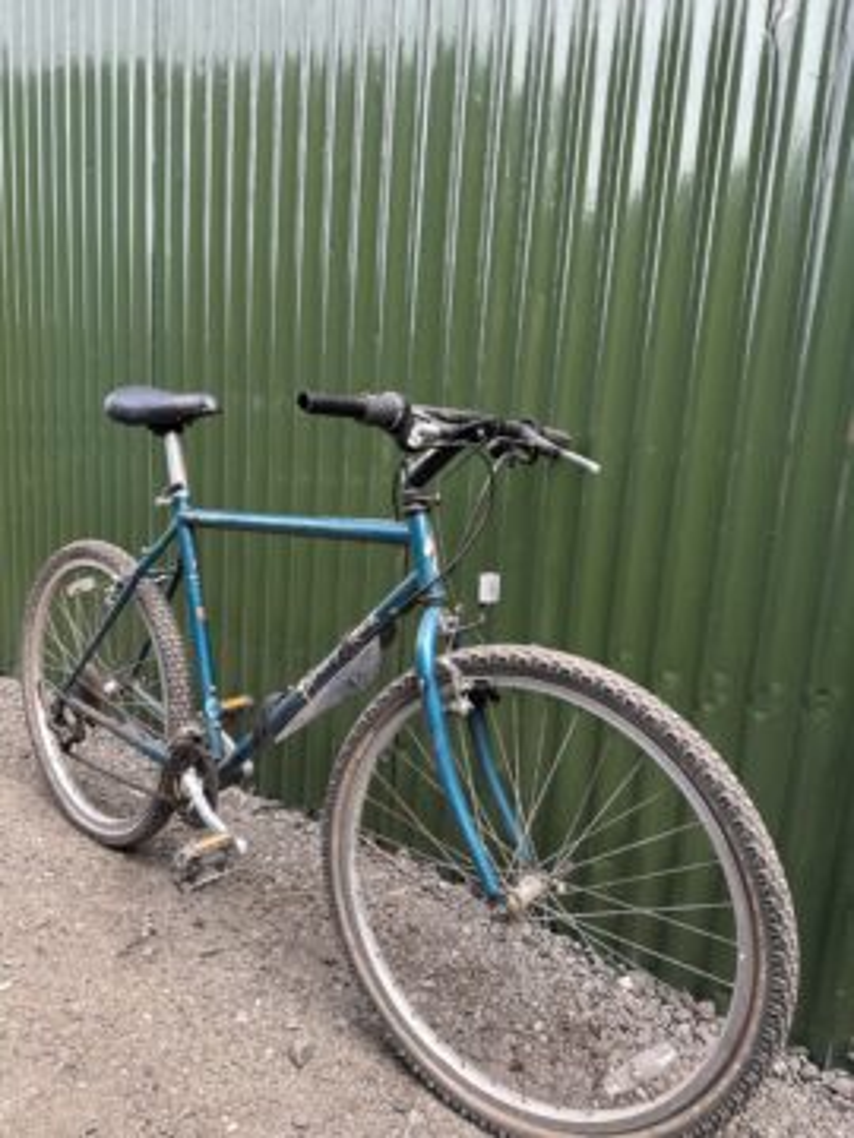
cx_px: 427
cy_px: 569
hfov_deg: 56.8
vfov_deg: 71.6
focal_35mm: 24
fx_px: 789
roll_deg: -3.9
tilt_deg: -10.8
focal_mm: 6.86
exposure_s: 1/426
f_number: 1.78
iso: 80
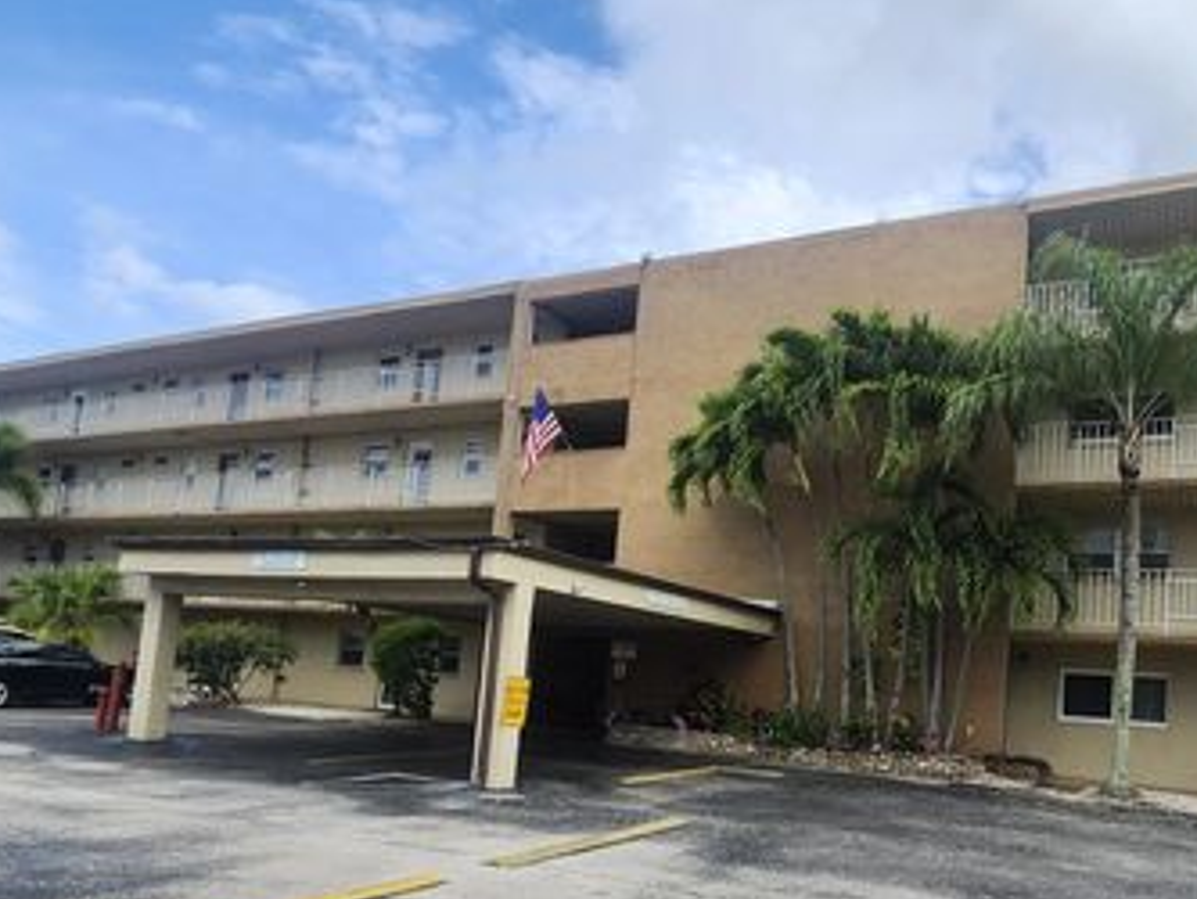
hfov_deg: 67.7
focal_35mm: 25
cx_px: 784
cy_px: 593
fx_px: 865
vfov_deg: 53.9
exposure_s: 1/859
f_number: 2.2
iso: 40
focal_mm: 1.74
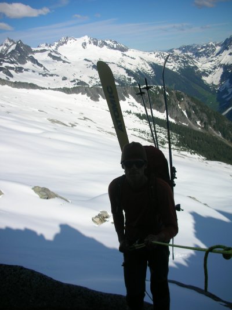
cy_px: 155
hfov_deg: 40.7
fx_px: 313
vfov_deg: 52.6
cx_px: 116
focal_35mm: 35
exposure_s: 1/166
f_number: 8.5
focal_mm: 5.8
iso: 50
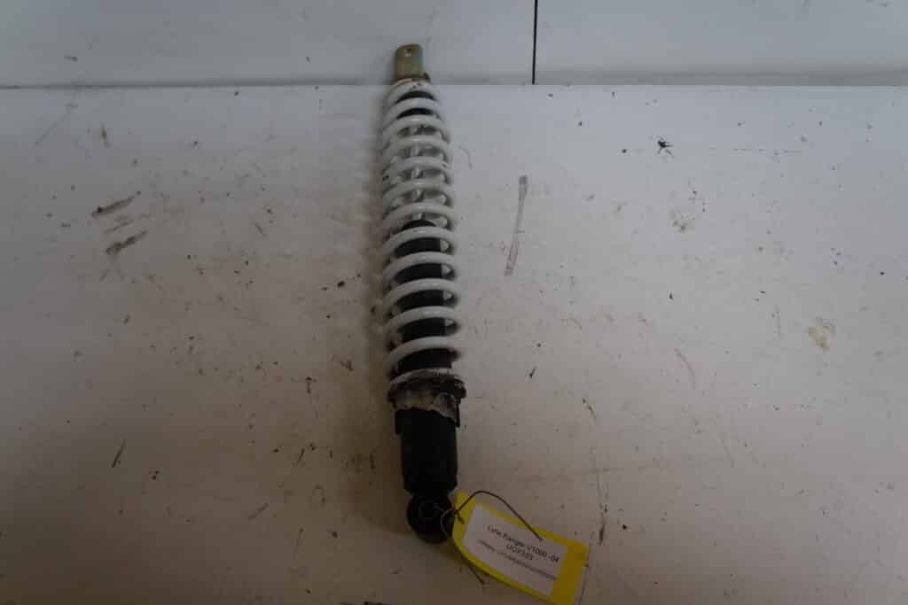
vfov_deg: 40.0
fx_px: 832
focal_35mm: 33
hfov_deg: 57.2
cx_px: 454
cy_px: 302
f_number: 4
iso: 500
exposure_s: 1/60
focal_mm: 22
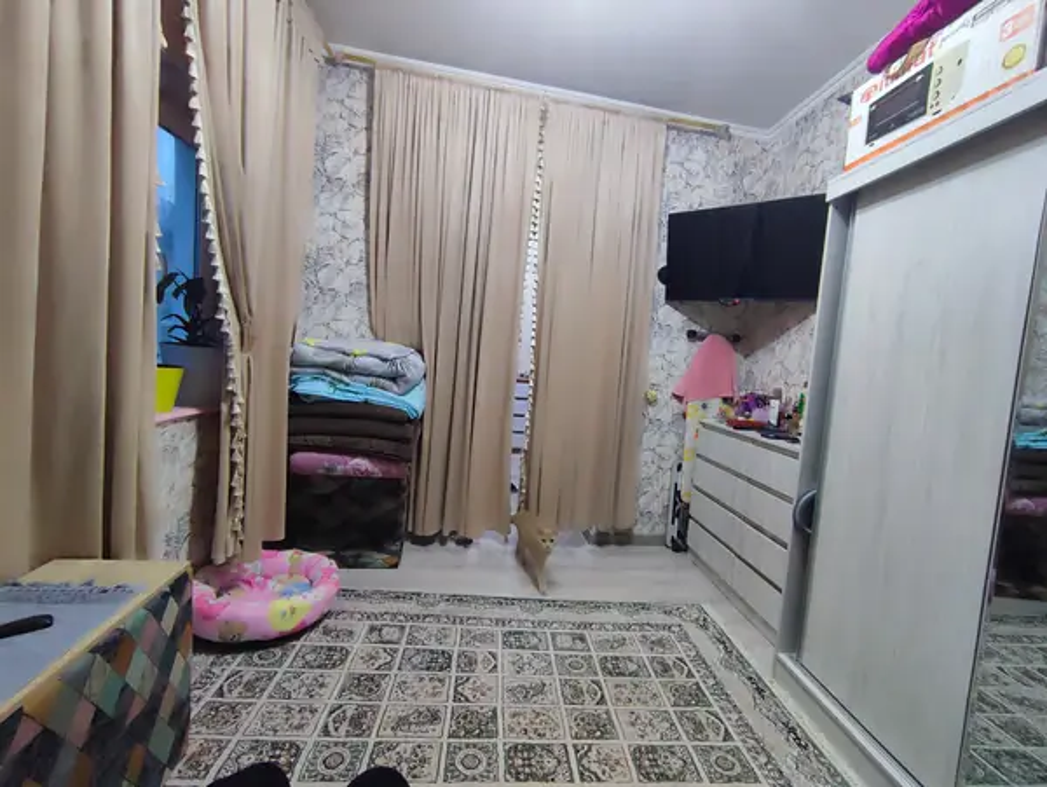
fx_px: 484
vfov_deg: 78.2
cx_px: 524
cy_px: 394
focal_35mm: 16
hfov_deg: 94.5
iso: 346
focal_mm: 1.65
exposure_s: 1/30
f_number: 2.2
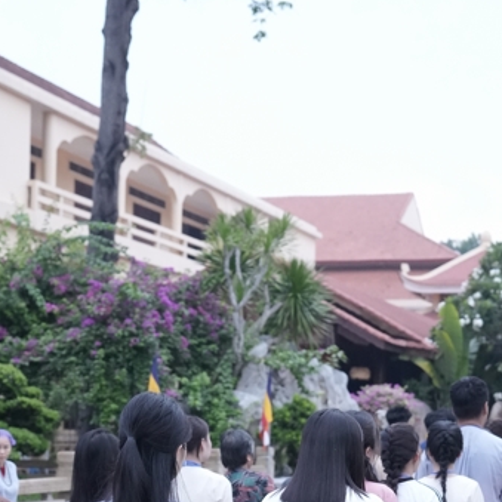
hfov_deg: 19.7
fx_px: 1444
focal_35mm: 88
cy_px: 469
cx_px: 299
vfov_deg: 19.3
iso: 4000
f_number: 2.8
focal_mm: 36
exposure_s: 1/400
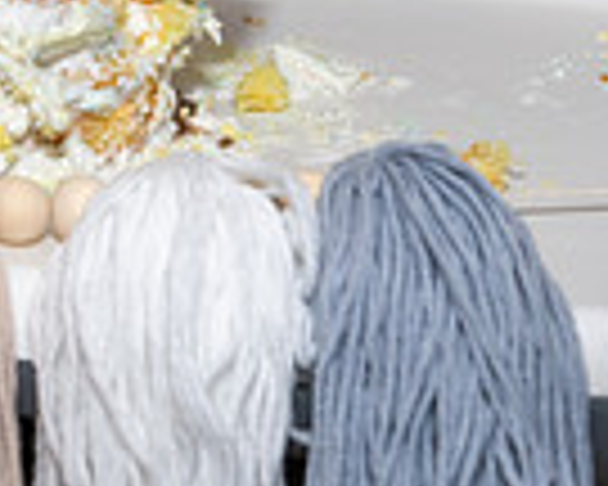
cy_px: -544
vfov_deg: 6.7
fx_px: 3995
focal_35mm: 222
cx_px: -654
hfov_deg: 8.2
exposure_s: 1/250
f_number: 8
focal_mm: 42
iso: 640
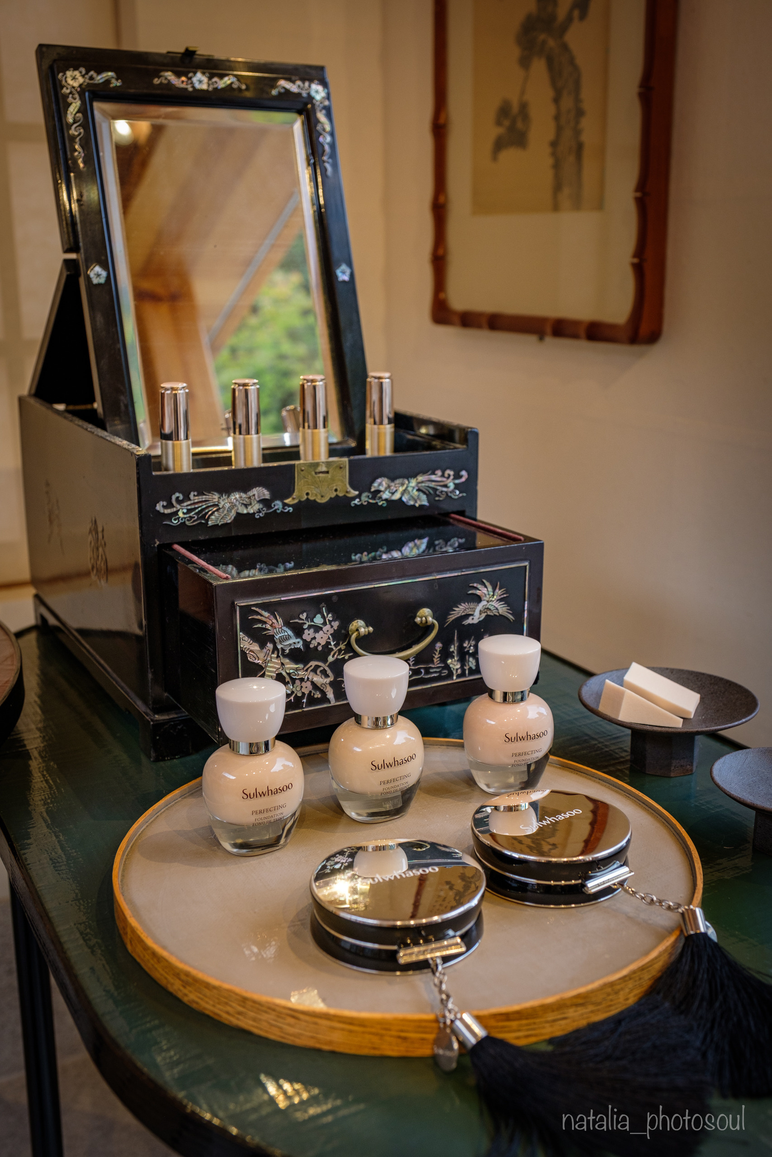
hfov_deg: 35.9
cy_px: 578
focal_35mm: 37
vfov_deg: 51.9
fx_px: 1190
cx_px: 386
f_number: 4
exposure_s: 1/125
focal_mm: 24.9
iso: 320
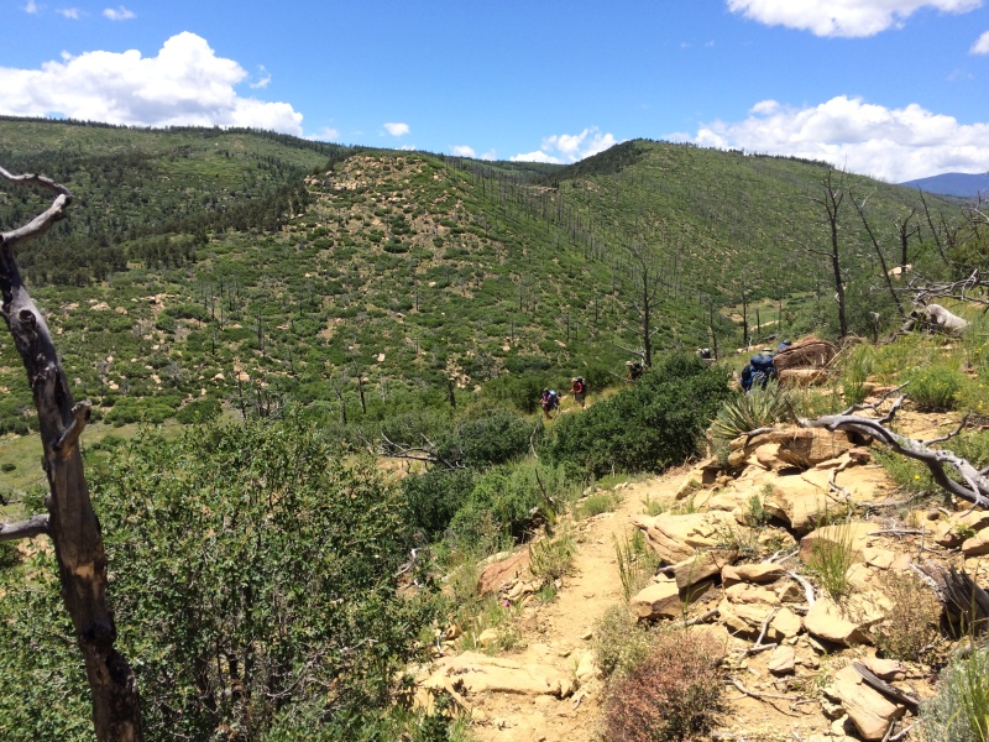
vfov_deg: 48.2
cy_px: 371
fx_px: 829
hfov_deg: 61.7
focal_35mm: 29
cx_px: 494
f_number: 2.2
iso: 32
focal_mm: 4.15
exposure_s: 1/1368
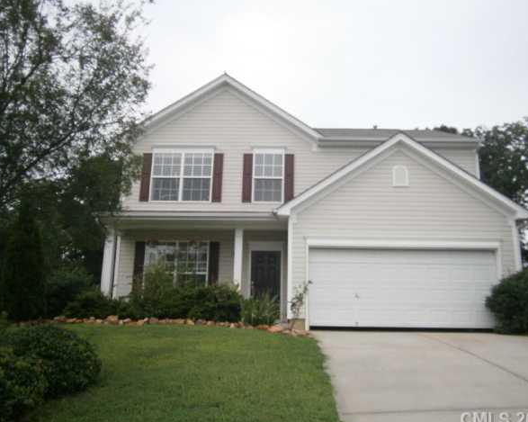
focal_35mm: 33
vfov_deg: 44.5
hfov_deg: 54.2
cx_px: 273
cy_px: 214
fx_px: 515
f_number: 8.3
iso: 400
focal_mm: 5.5
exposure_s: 1/250
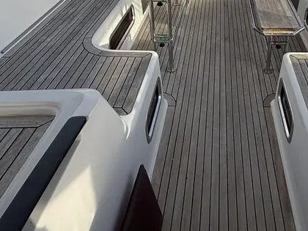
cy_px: 3
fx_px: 303
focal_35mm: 34
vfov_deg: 37.5
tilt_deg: -26.3
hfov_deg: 51.6
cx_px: 231
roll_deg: -2.5
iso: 50
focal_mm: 2.22
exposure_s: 1/1125
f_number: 2.2
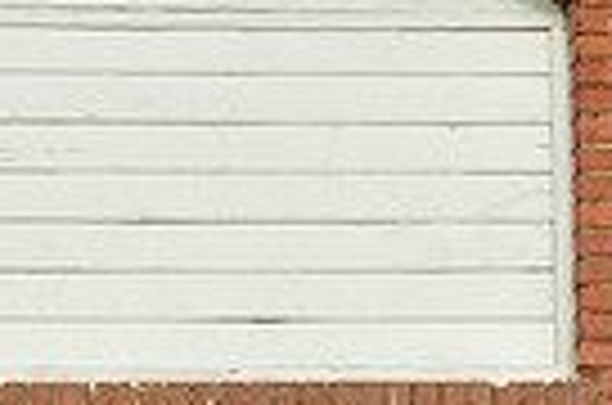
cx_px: 220
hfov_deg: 10.1
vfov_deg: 6.4
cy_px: 848
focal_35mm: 205
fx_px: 3477
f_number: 8
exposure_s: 1/250
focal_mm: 32
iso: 200
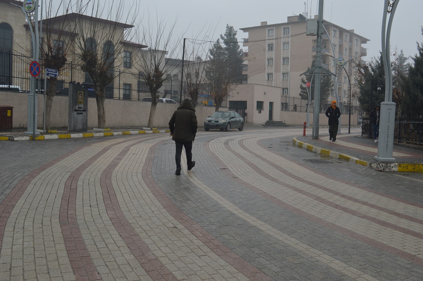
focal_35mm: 36
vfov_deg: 36.9
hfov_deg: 53.1
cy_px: 140
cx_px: 212
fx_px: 423
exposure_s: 1/200
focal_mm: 24
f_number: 7.1
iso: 100
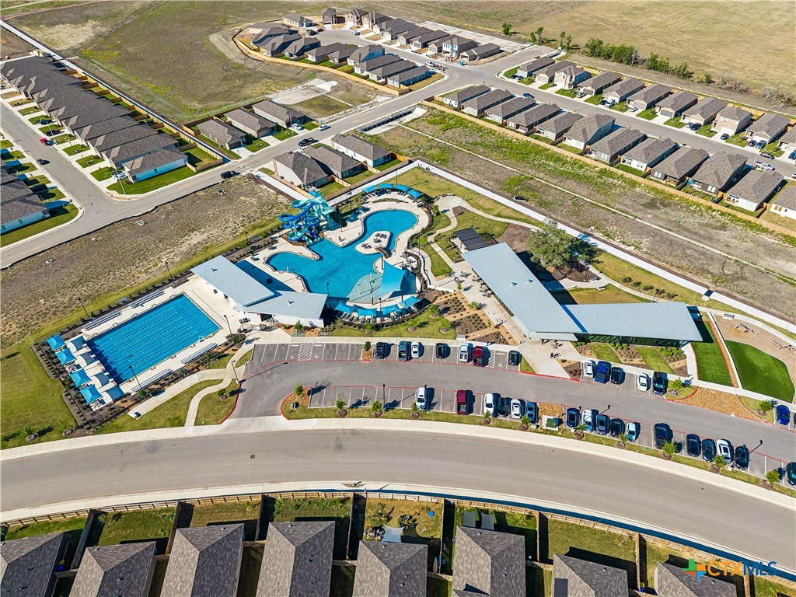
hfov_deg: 71.6
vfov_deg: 56.8
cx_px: 398
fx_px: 552
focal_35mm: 24
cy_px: 298
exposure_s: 1/3200
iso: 100
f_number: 1.8
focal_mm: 8.7
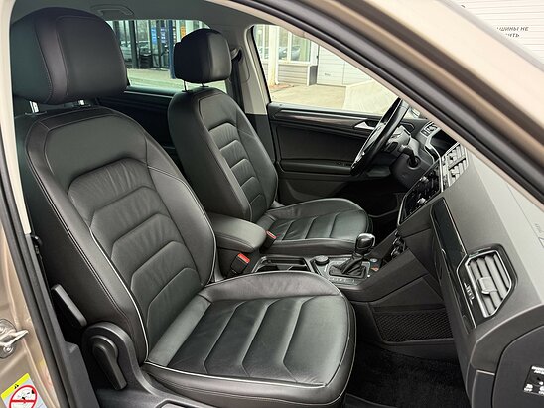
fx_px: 377
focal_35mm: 24
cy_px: 204
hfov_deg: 71.6
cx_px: 272
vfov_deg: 56.8
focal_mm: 6.76
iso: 200
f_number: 1.78
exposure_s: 1/230
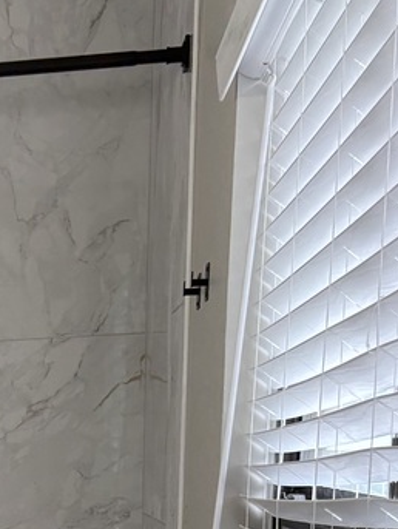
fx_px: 1668
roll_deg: +2.0
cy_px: 876
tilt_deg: -12.6
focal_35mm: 109
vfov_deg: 16.0
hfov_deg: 12.6
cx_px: -268
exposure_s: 1/120
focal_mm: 5.96
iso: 64
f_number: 1.6
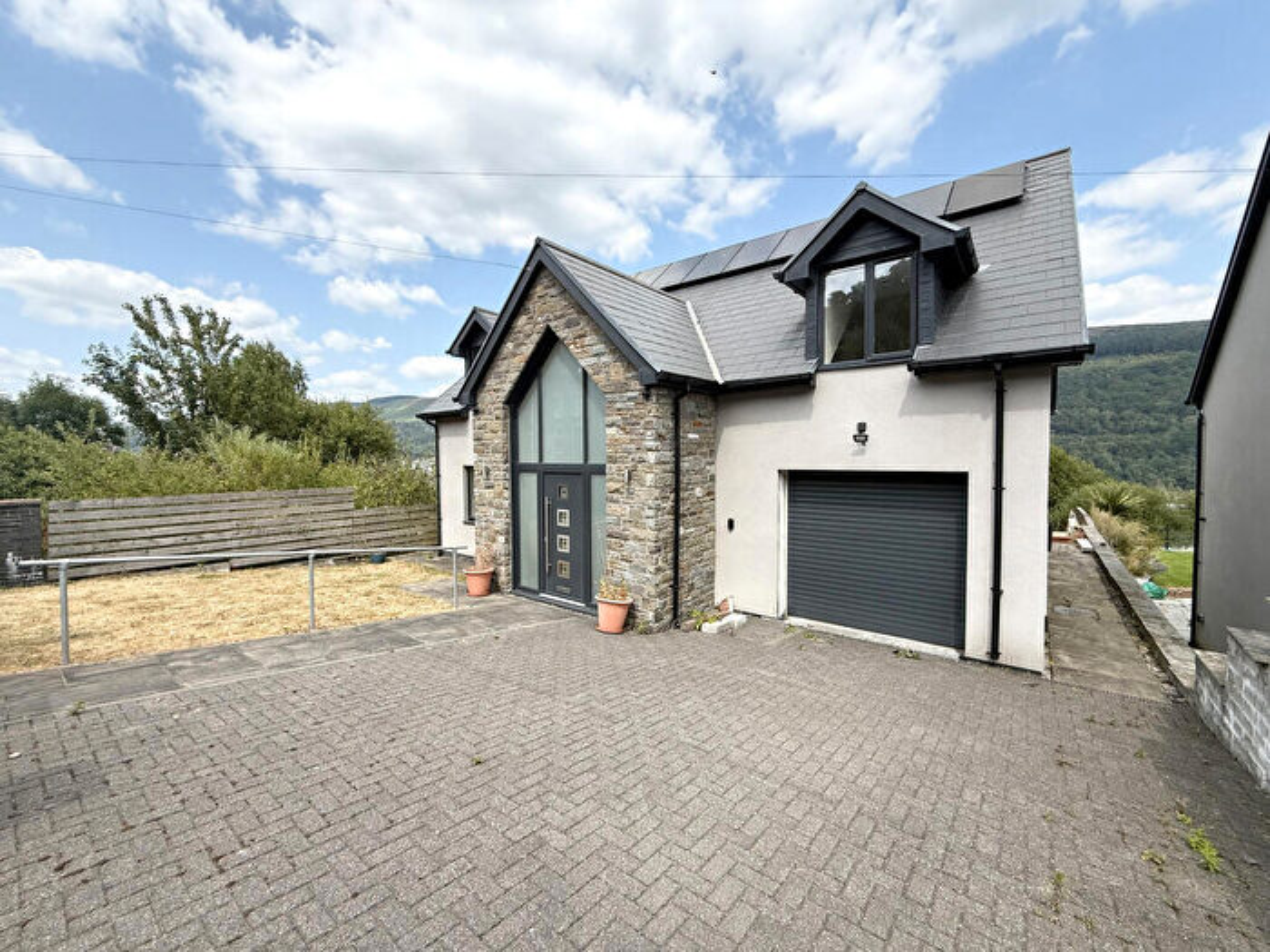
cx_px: 635
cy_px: 476
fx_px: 514
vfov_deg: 85.7
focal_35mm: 14
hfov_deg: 102.1
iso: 50
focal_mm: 2.22
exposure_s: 1/914
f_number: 2.2
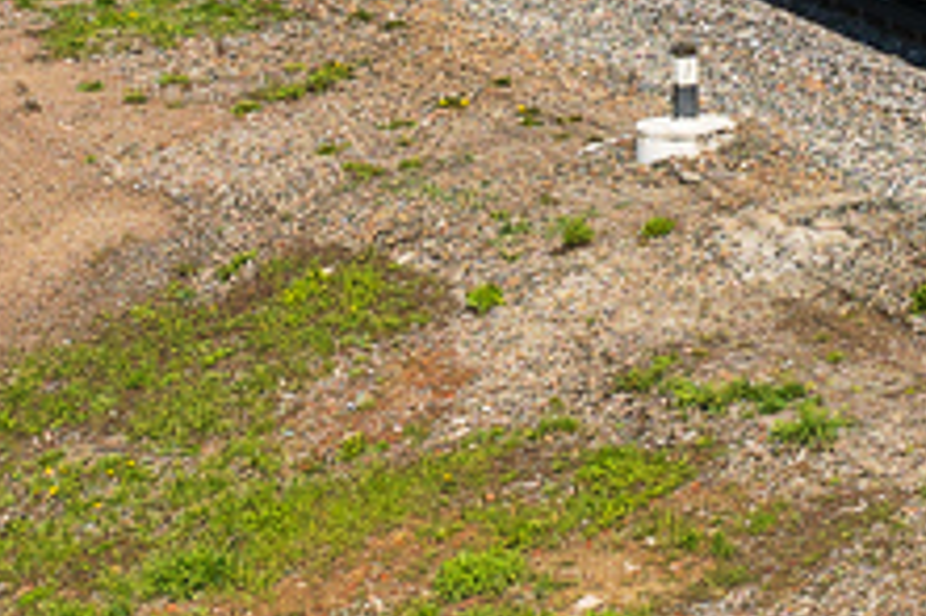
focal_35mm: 290
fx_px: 7454
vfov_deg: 4.7
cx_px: 800
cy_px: -430
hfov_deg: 7.1
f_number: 7.1
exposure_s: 1/1250
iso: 200
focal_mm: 50
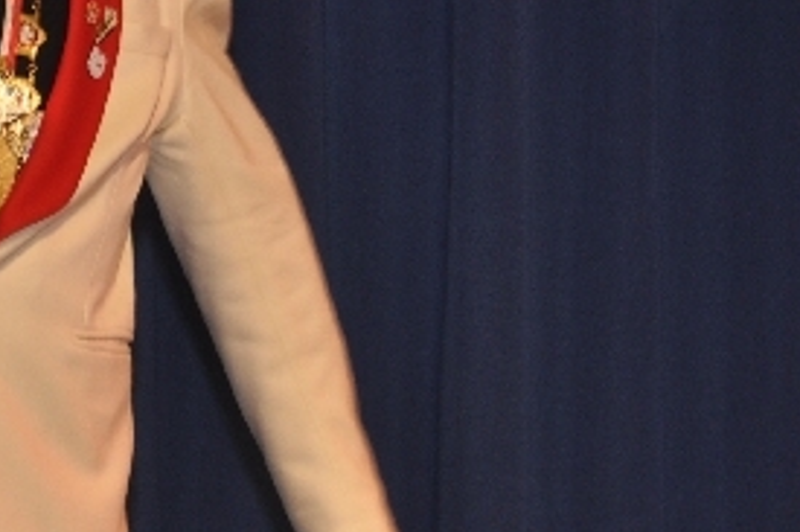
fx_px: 10159
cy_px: -28
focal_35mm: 457
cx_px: 70
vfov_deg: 3.0
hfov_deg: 4.5
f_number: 5.6
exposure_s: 1/60
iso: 400
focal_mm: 105
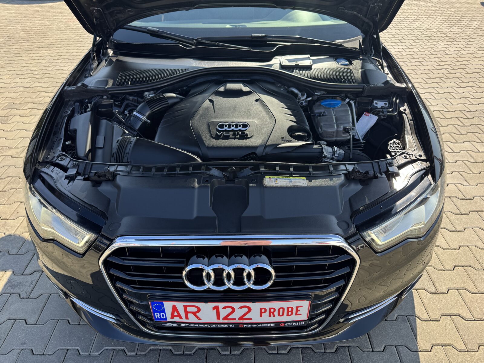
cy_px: 182
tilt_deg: -36.8
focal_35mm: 24
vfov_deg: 56.8
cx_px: 242
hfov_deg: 71.6
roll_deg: +2.0
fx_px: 336
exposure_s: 1/651
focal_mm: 6.76
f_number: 1.78
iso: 80
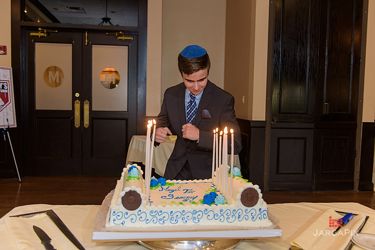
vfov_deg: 41.1
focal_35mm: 32
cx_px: 188
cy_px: 125
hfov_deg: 58.7
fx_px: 333
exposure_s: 1/125
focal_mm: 32
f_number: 3.2
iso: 1250
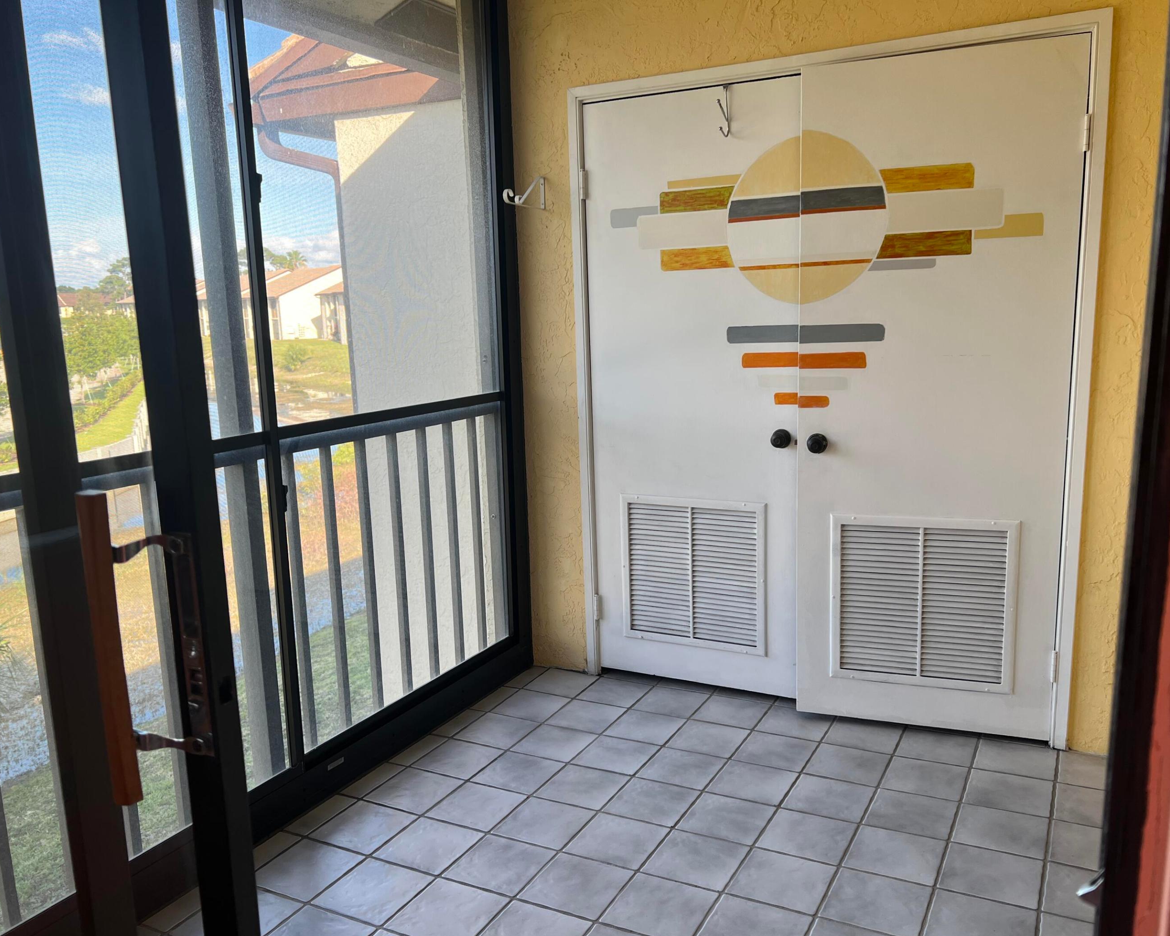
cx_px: 590
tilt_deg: -8.9
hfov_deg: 62.2
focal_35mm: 28
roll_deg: +1.0
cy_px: 476
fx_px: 970
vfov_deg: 51.5
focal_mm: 5.7
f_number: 1.5
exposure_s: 1/265
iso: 50
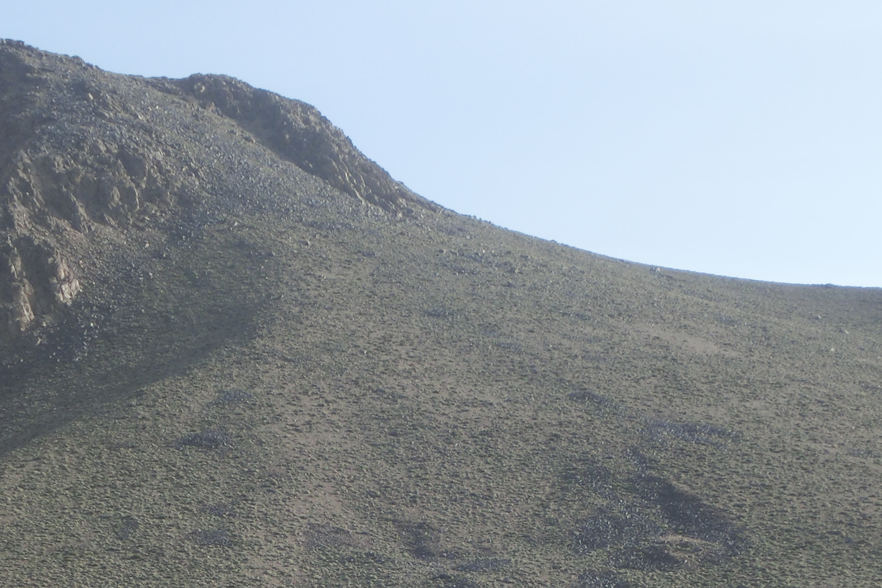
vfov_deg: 12.0
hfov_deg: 18.4
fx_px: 2719
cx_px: 412
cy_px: 751
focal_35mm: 111
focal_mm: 8.29
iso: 80
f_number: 4.2
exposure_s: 1/400
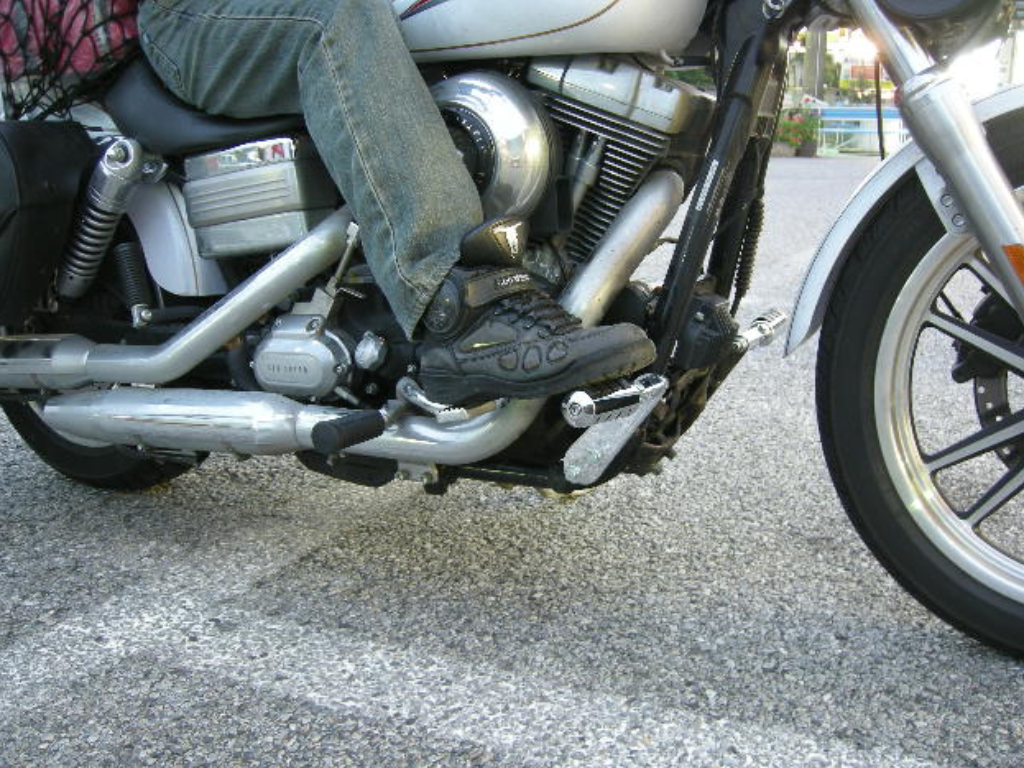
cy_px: 382
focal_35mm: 37
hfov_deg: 50.1
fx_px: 1094
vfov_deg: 38.7
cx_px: 521
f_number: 2.7
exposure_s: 1.77
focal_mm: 7.5
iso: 100
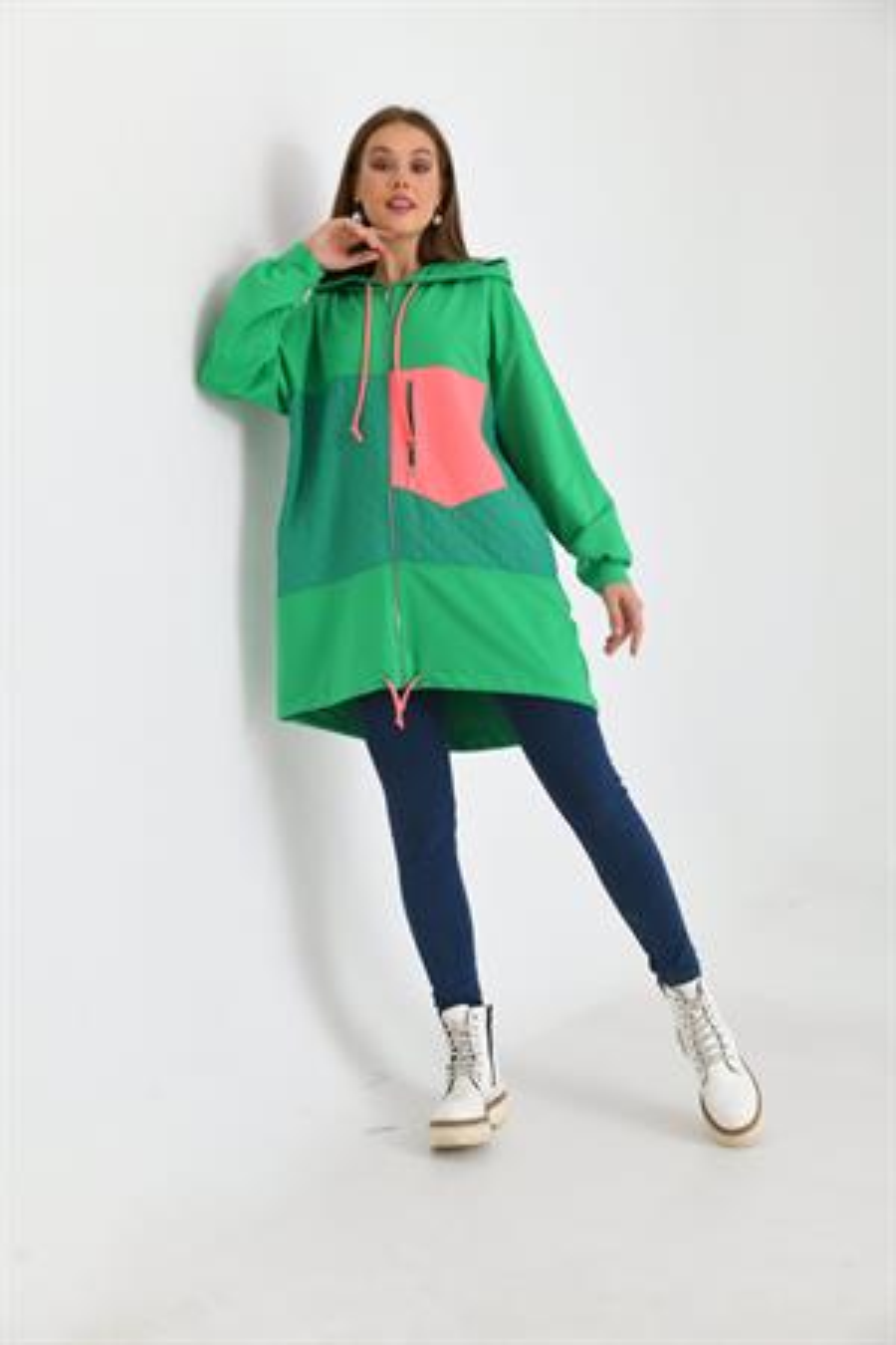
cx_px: 448
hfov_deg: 30.5
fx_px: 1643
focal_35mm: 44
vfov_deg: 44.5
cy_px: 672
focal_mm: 44
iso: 100
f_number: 5.6
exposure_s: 1/125
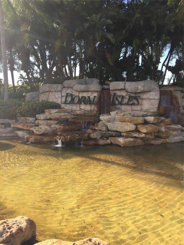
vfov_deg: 61.7
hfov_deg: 48.2
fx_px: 206
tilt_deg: -6.5
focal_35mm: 29
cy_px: 122
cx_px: 92
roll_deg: -0.8
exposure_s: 1/549
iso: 32
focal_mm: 4.15
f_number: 2.2
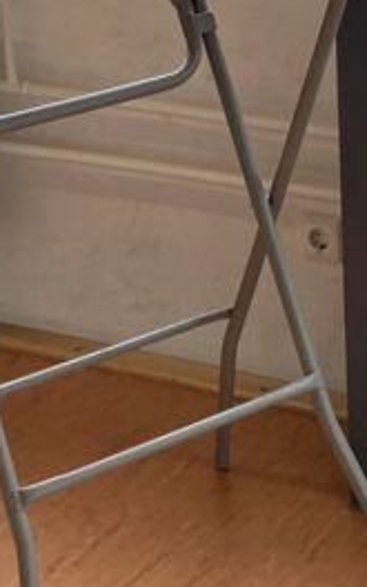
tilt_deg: -12.8
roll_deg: +0.6
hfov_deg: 11.1
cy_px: -69
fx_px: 1840
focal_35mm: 115
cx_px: 474
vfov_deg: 17.5
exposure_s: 1/121
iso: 64
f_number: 1.8
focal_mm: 3.99
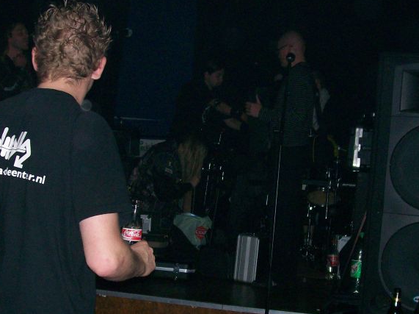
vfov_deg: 23.2
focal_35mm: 63
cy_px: 199
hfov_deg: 30.7
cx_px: 178
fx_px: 762
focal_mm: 7.6
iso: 140
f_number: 3
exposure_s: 1/36.6
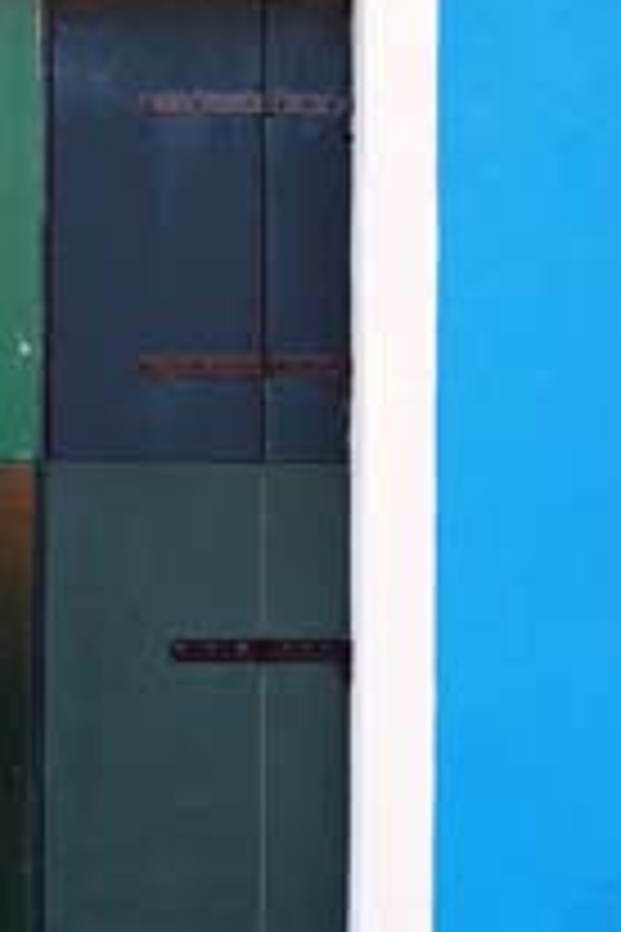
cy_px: 477
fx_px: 2096
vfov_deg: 25.1
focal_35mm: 81
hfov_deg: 16.6
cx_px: 54
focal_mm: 28
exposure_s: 1/45
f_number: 5.6
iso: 200
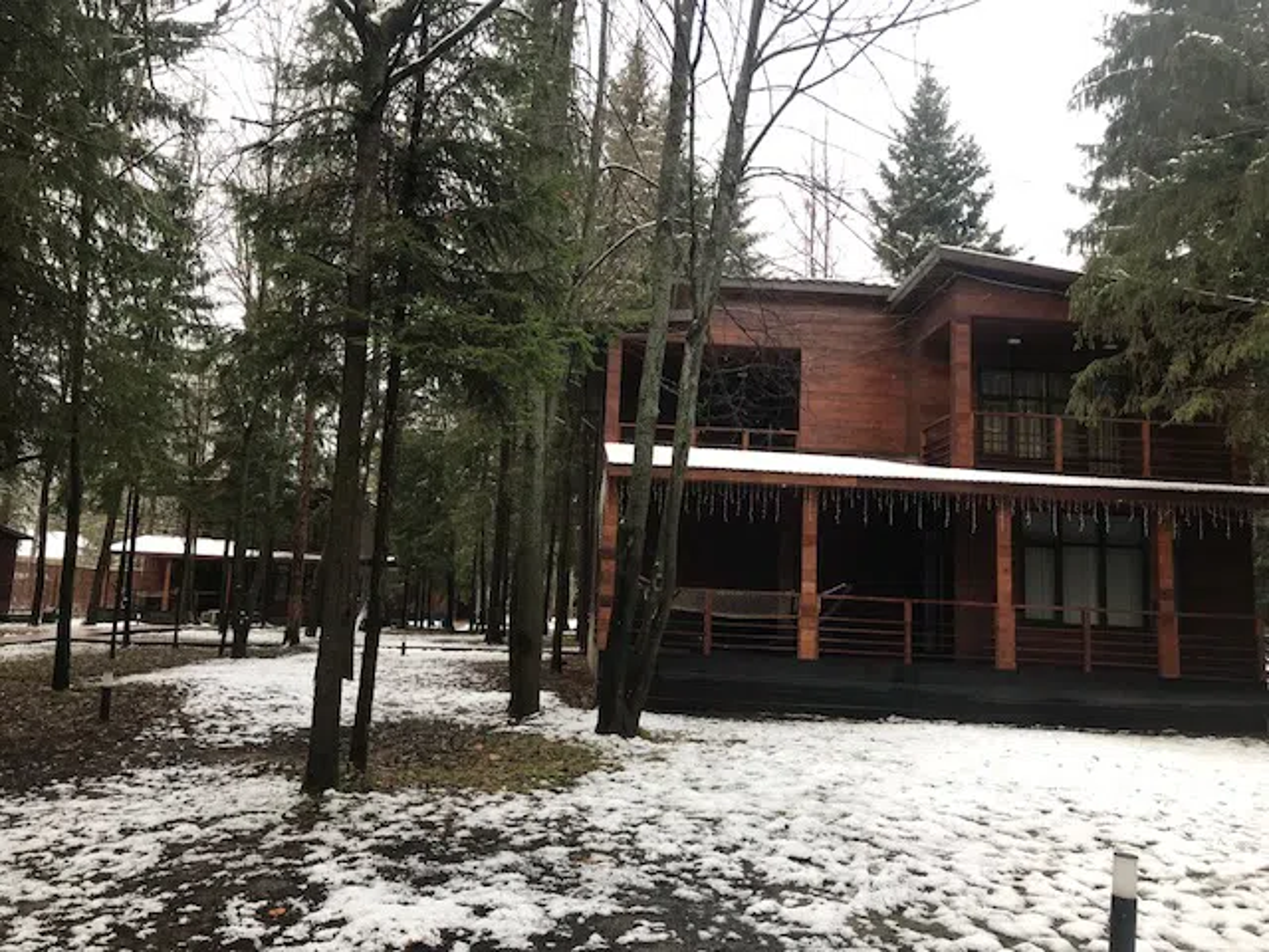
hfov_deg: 63.4
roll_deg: -2.4
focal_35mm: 28
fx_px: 1026
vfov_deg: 49.7
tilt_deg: +9.9
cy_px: 476
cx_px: 634
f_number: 1.8
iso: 25
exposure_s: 1/100
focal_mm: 3.99
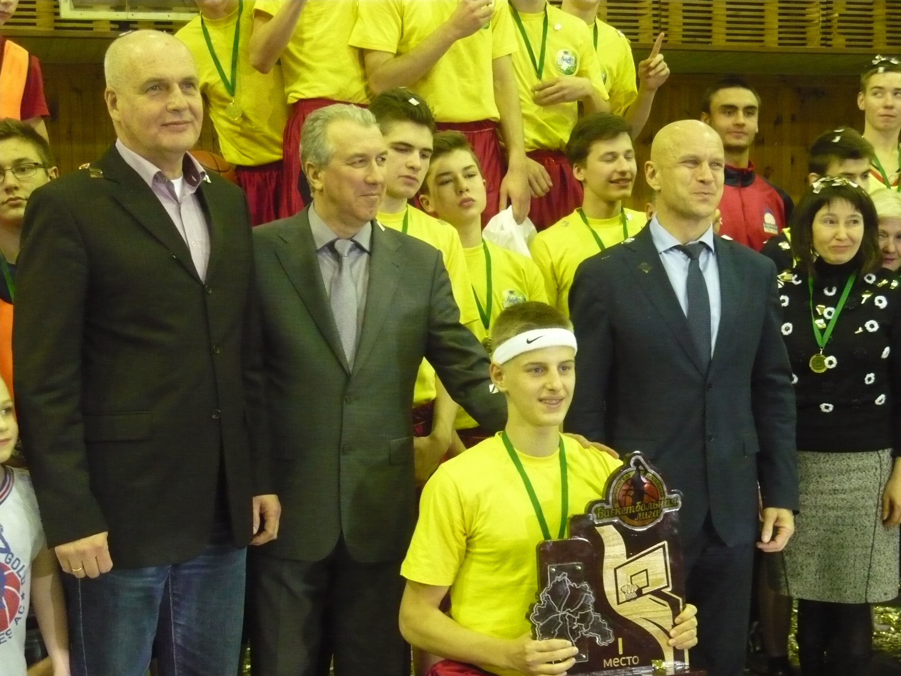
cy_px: 338
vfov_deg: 26.6
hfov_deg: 34.9
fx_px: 1432
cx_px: 450
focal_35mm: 55
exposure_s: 1/20
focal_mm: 9.1
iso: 800
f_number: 3.4
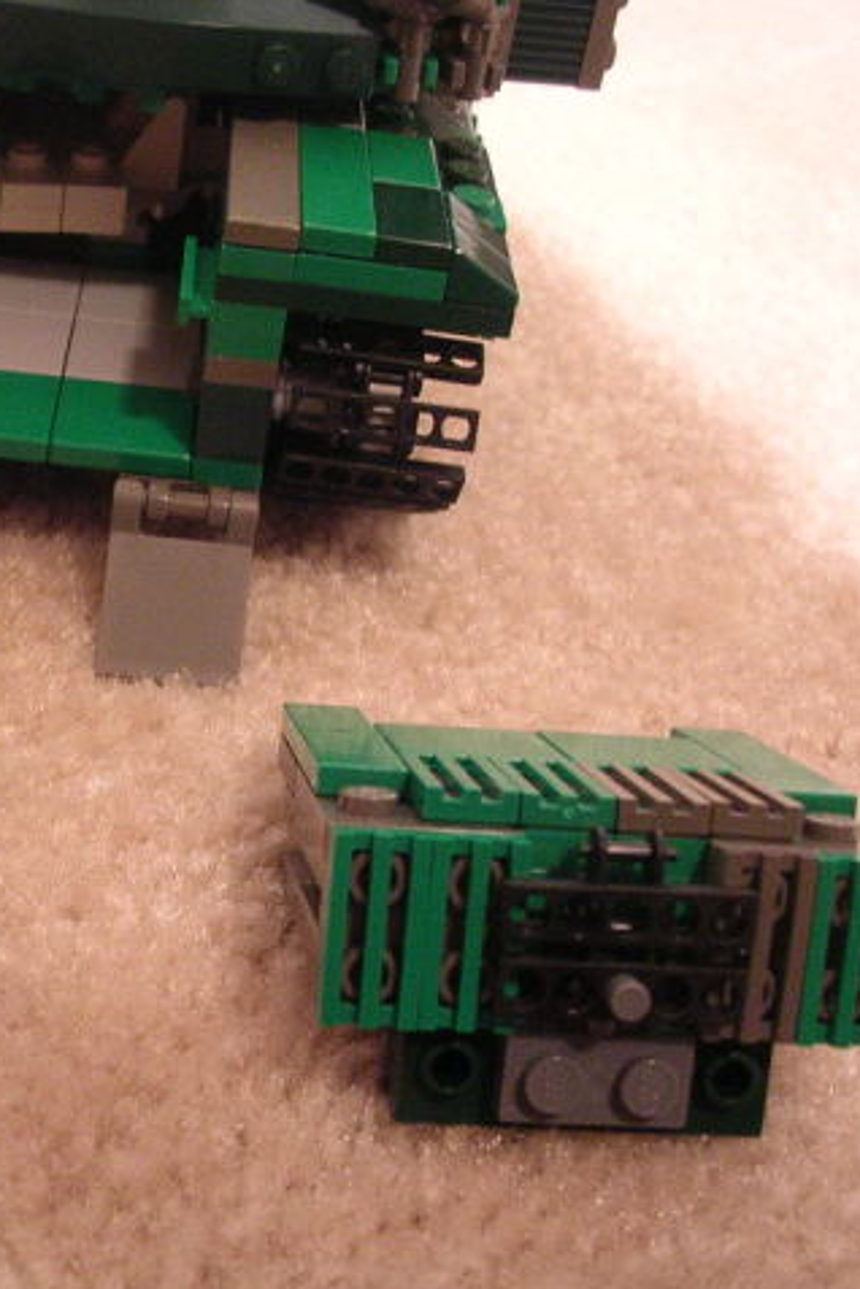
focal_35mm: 53
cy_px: 646
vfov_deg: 37.5
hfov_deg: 25.0
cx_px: 135
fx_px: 1899
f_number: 2.8
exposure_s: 1/2.5
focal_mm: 5.8
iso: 400
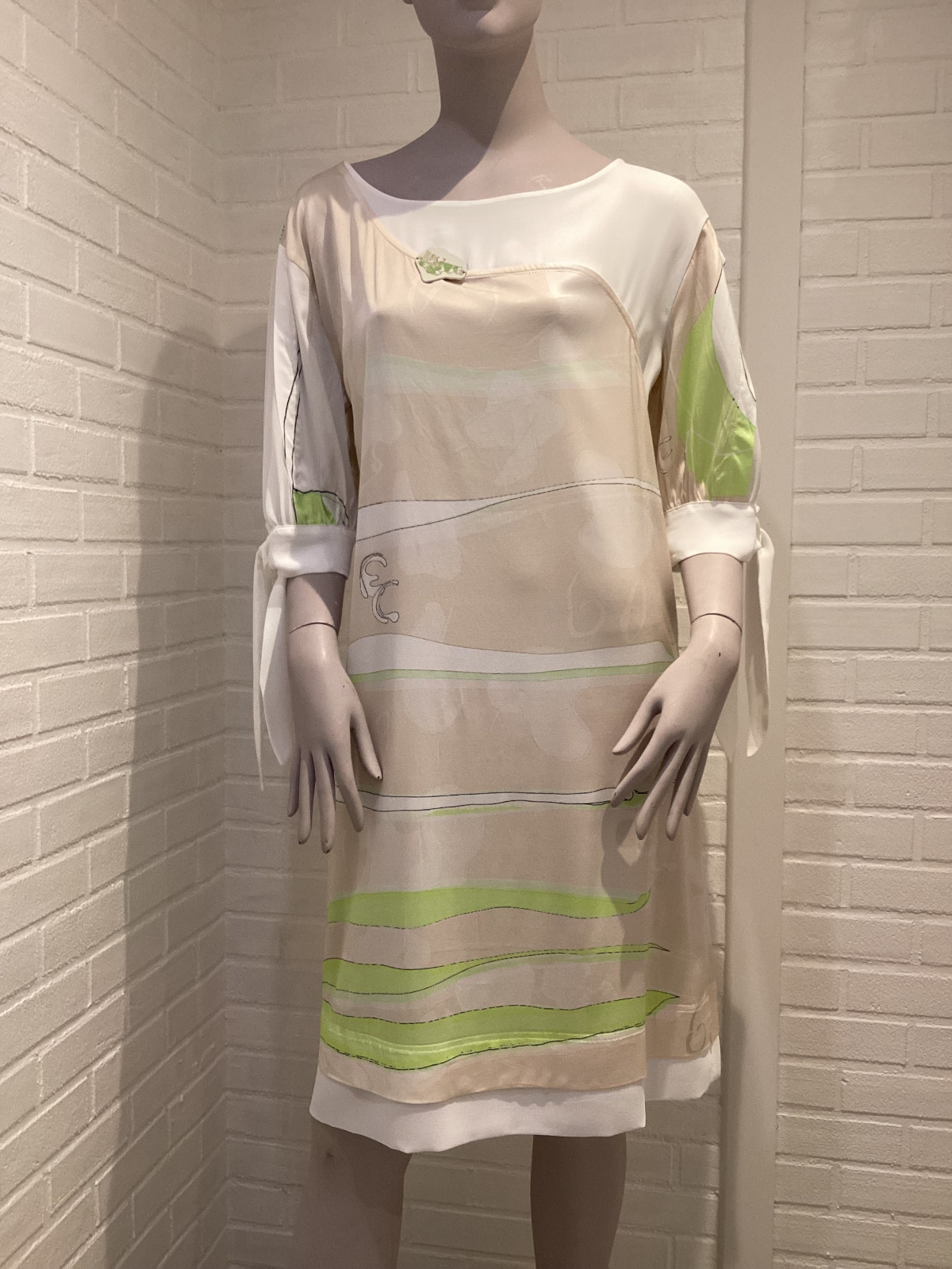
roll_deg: +0.5
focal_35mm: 31
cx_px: 476
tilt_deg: -4.4
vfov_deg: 58.4
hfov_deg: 45.4
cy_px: 634
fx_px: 1137
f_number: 2.4
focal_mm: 3.3
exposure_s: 1/50
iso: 160
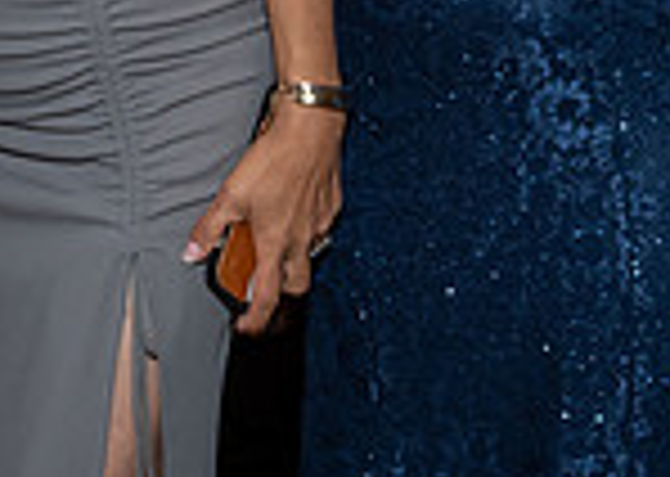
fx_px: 2888
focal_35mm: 152
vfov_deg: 9.0
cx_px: 175
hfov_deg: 13.2
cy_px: -408
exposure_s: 1/250
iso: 500
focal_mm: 22
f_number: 7.1
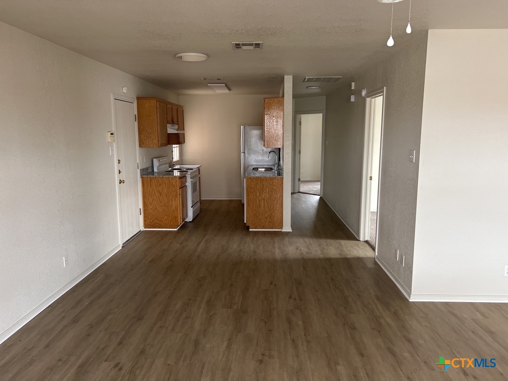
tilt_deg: -7.9
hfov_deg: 67.3
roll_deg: +1.0
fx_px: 382
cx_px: 254
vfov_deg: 53.1
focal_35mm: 26
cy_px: 190
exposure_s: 1/60
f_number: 1.5
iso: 250
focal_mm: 5.7
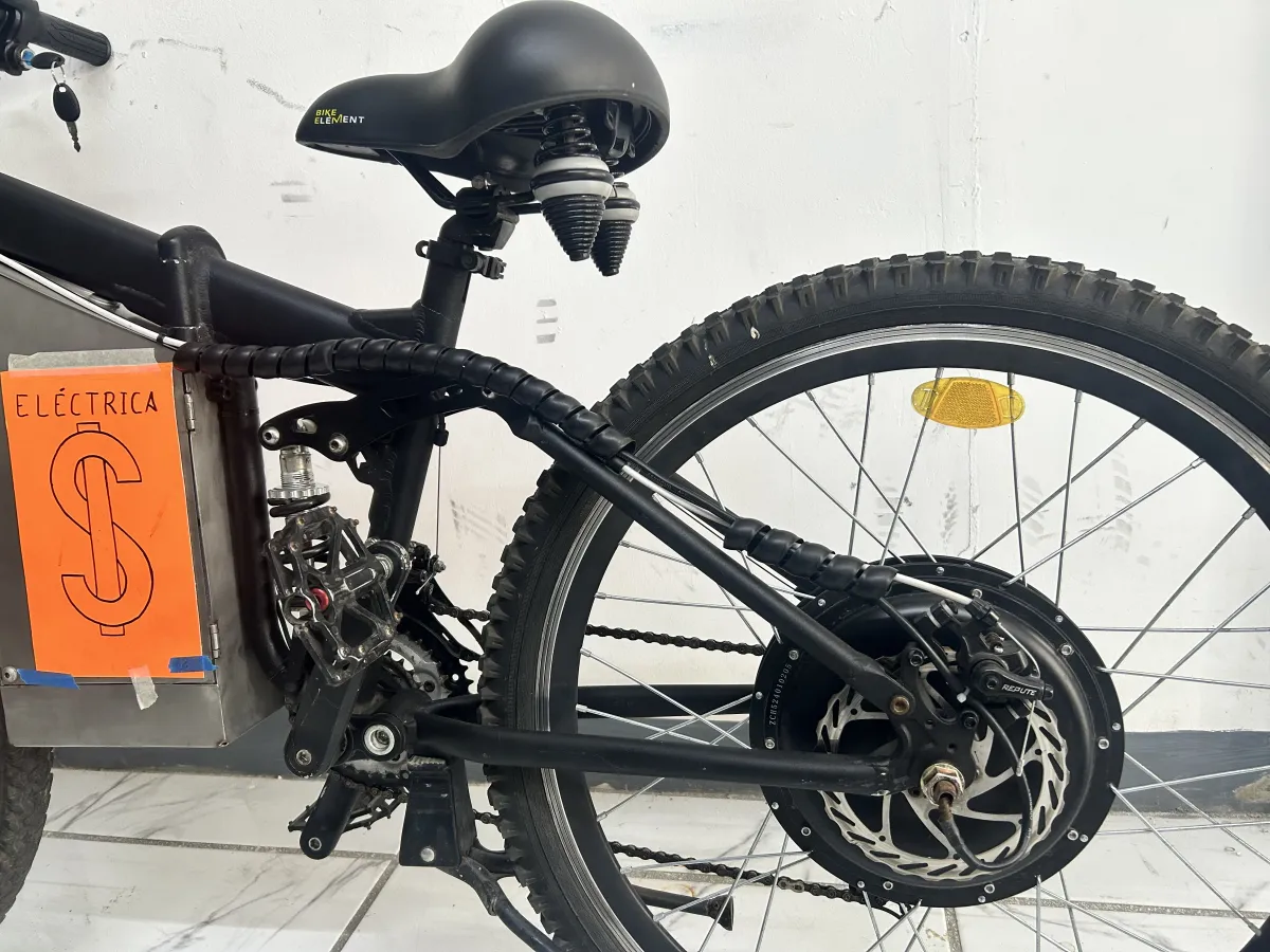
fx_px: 954
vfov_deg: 53.1
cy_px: 476
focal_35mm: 26
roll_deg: +4.6
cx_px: 635
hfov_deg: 67.3
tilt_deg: -16.0
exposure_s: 1/74
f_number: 1.5
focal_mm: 5.7
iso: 125
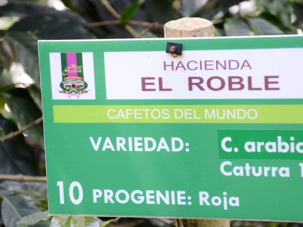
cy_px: 121
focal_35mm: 186
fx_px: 1628
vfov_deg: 8.0
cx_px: 124
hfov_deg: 10.6
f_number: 5.6
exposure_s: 1/200
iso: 800
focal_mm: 90
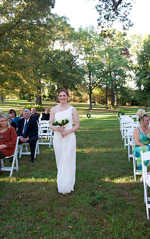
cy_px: 120
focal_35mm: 33
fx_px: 216
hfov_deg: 38.4
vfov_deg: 58.1
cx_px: 79
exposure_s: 1/125
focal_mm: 32
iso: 500
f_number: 5.6
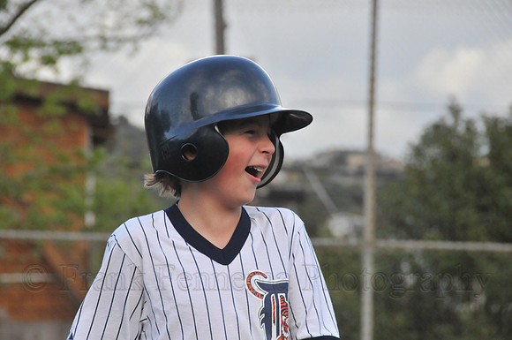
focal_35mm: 300
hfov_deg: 6.9
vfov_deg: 4.6
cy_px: 170
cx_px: 256
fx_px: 4261
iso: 800
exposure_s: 1/250
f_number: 8
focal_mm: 200
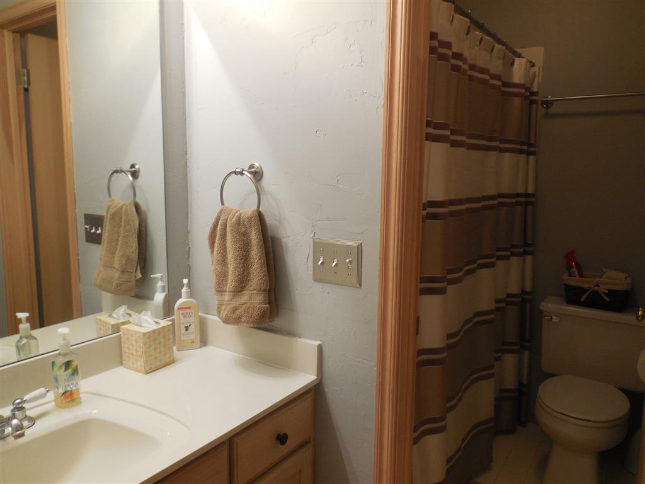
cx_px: 322
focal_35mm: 25
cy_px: 242
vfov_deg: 54.9
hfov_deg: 69.4
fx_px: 466
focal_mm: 4.5
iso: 220
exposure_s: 1/30
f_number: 3.1
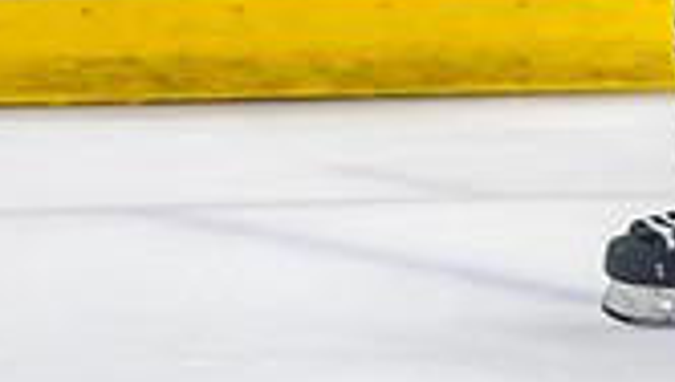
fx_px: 18859
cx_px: 501
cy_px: -278
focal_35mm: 1052
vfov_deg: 1.2
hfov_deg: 2.1
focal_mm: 190
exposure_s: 1/640
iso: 3200
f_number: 3.2
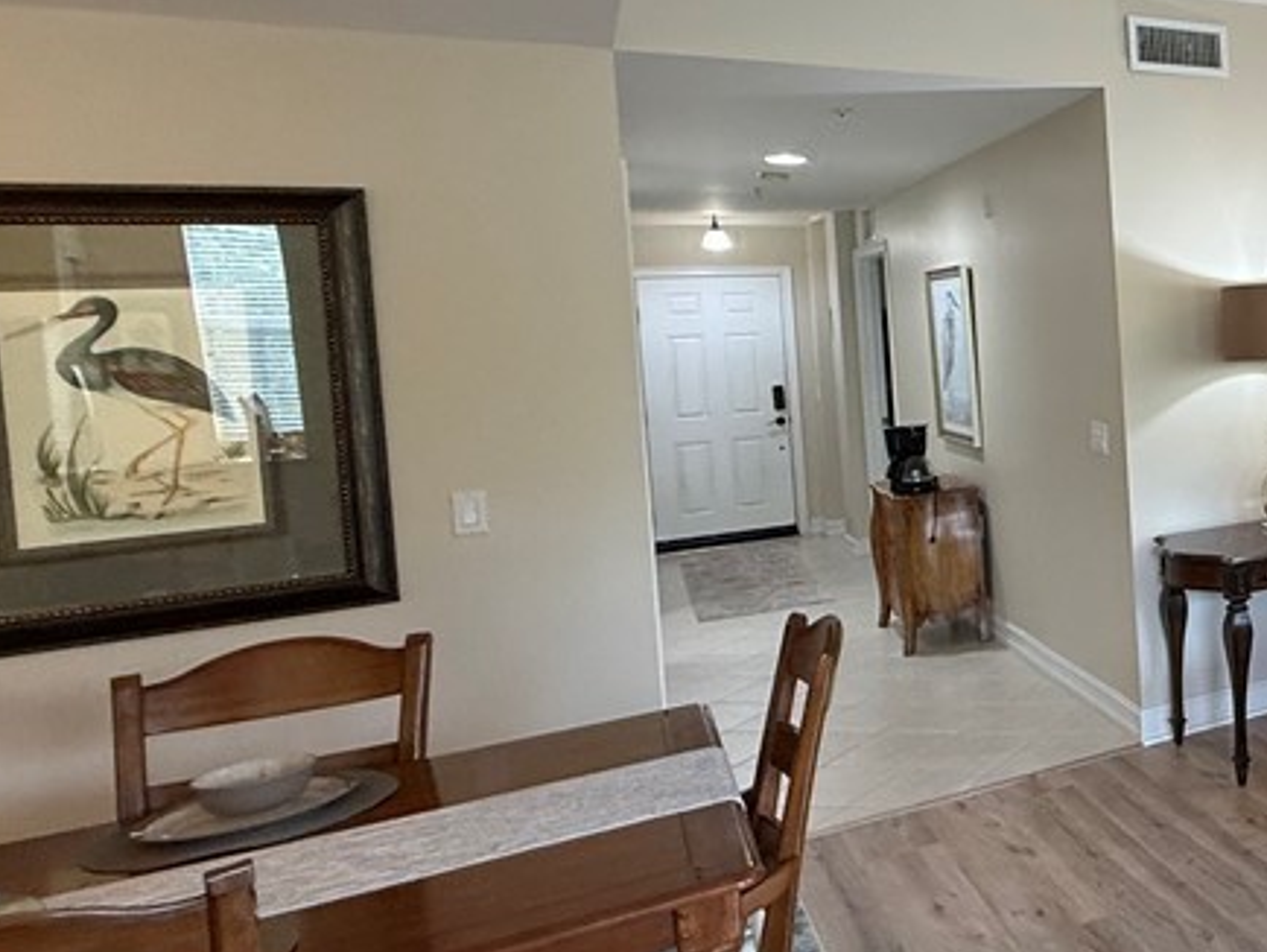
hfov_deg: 41.0
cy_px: 348
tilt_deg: -1.6
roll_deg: +3.1
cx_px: 1471
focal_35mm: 33
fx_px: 1209
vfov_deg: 42.6
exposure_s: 1/60
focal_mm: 2.22
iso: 200
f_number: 2.2
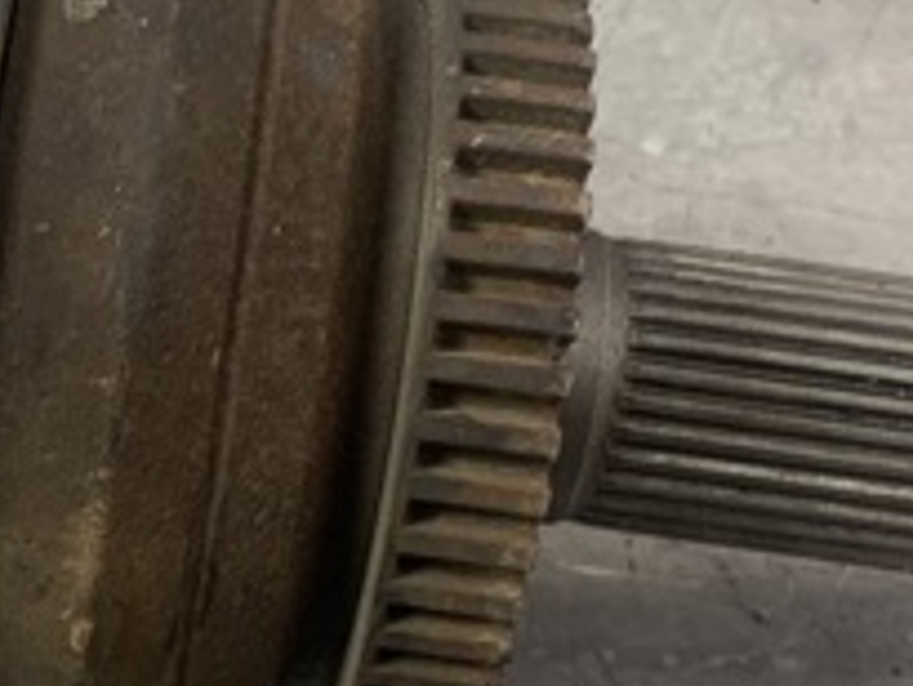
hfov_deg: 23.5
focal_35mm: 81
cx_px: 94
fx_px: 2138
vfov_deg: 18.2
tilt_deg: -59.4
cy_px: 396
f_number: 1.8
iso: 100
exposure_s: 1/60
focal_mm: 4.25
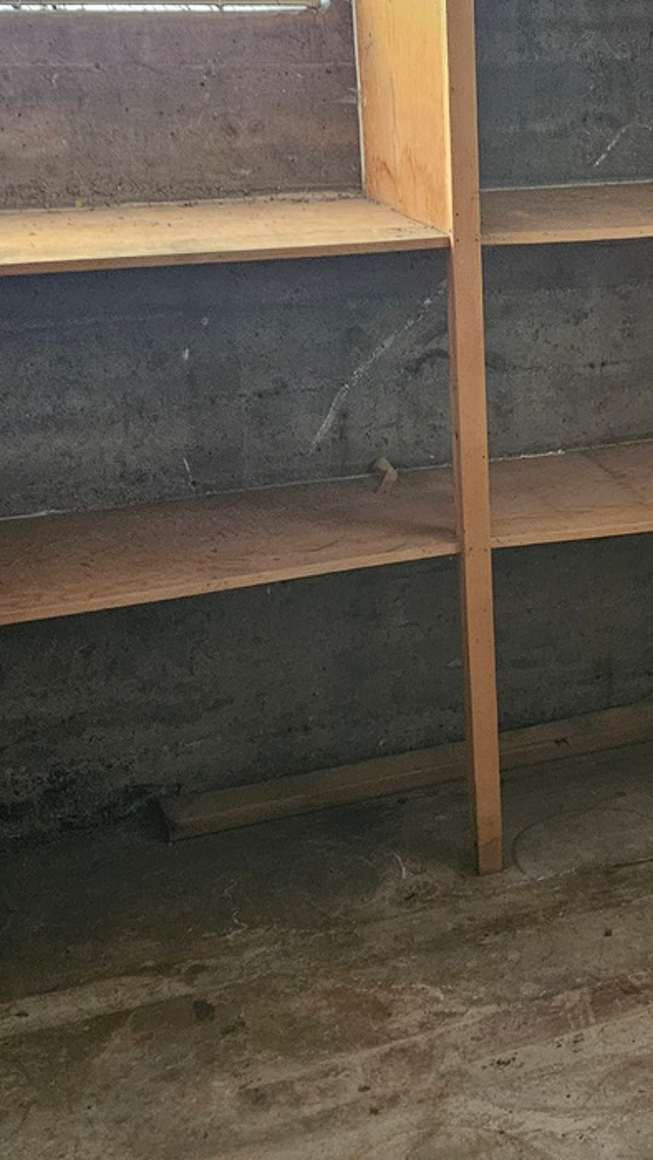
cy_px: 545
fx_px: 1692
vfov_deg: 37.8
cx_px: 698
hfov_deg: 20.9
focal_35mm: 55
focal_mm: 5.4
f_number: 1.8
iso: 640
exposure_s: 1/24
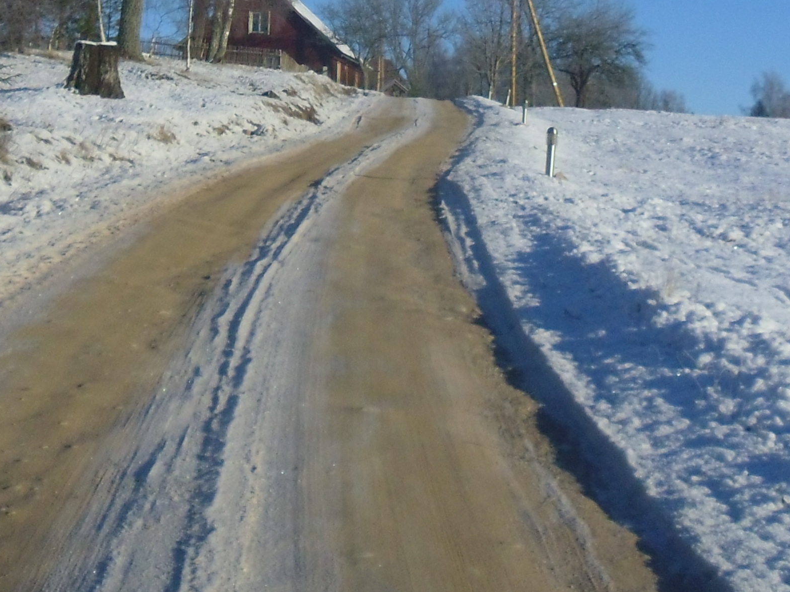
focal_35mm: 85
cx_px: 294
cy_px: -105
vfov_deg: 16.7
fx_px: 1940
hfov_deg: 23.0
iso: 80
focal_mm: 5.6
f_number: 3.3
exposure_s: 1/899
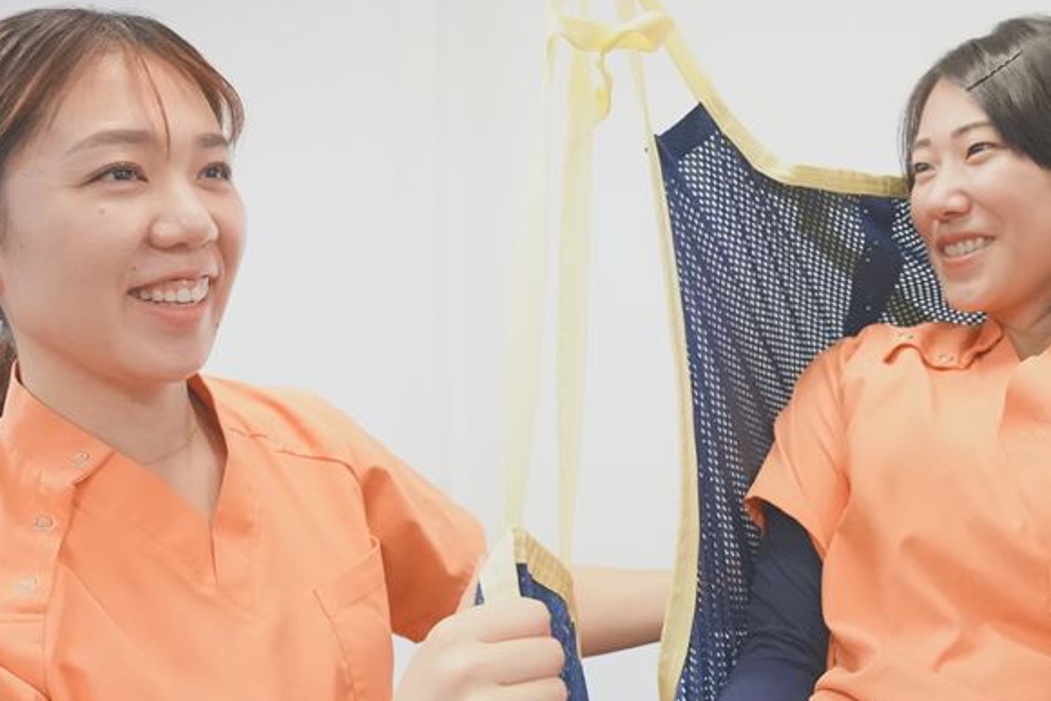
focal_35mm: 40
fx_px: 1168
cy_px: 284
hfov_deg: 48.4
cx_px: 585
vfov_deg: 33.3
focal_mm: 29
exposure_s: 1/80
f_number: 4.5
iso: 12800
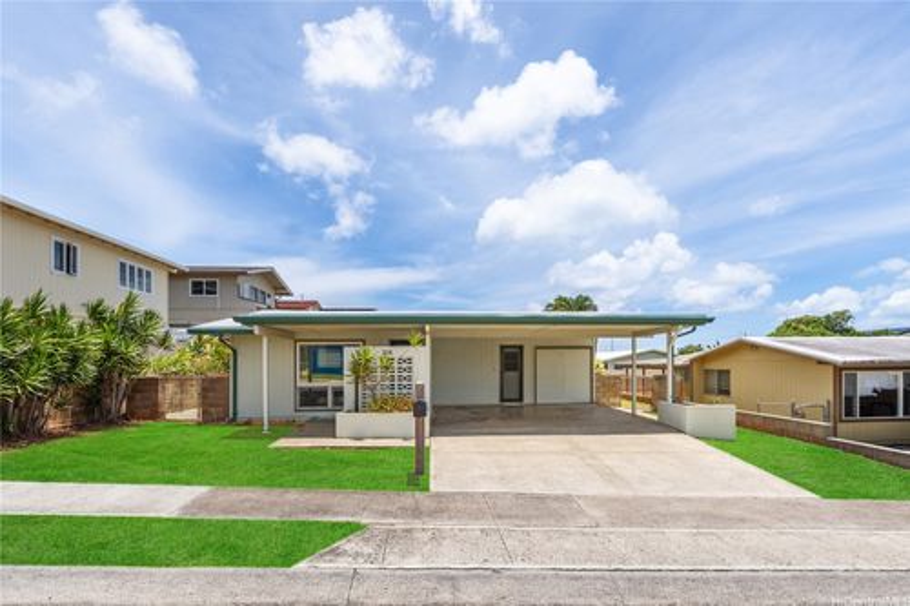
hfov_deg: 95.0
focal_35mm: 16
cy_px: 303
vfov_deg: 72.0
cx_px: 455
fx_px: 417
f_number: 8
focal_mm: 11
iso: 100
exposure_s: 1/1250
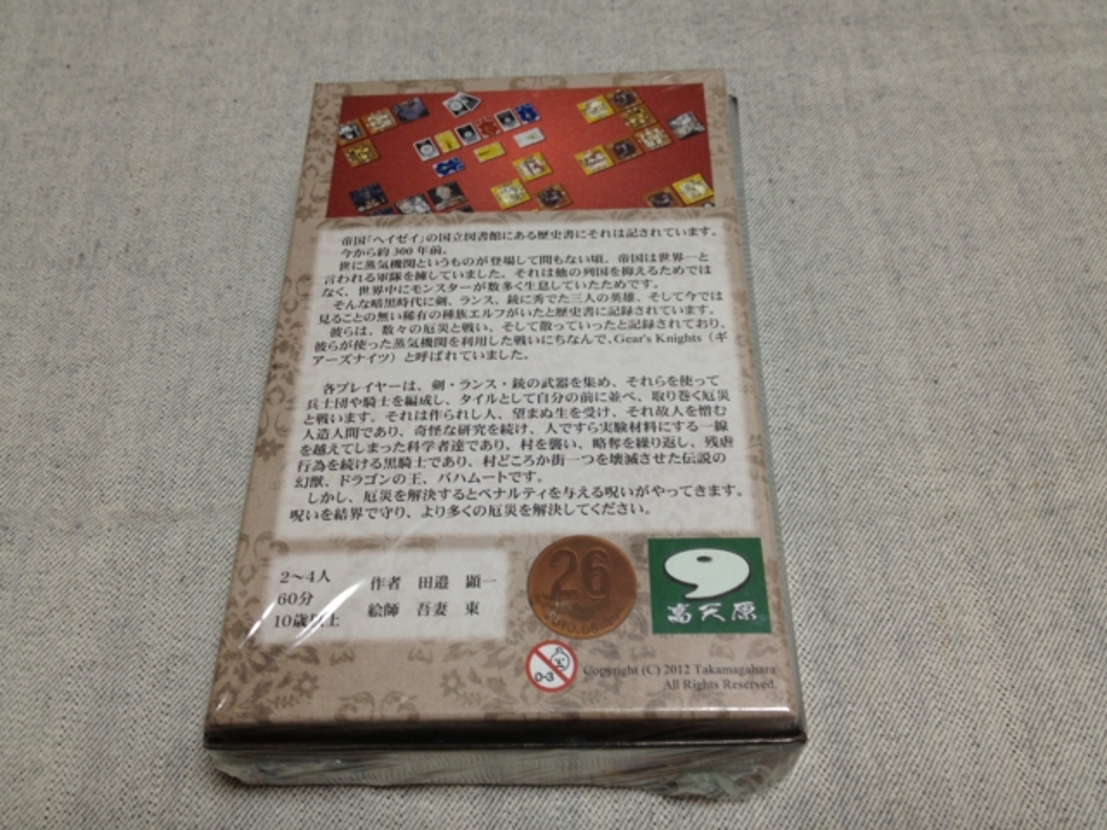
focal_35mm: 35
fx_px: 1119
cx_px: 554
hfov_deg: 52.6
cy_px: 415
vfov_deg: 40.7
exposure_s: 1/24
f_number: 2.4
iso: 50
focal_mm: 4.28
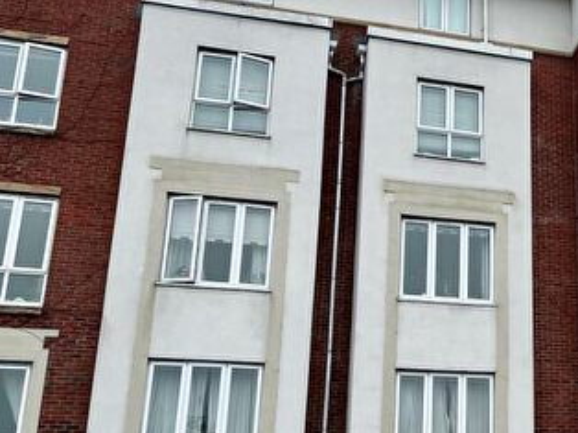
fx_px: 968
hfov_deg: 31.0
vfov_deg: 25.2
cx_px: 571
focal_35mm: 58
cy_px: 246
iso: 40
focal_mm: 5.1
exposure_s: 1/122
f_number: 1.6
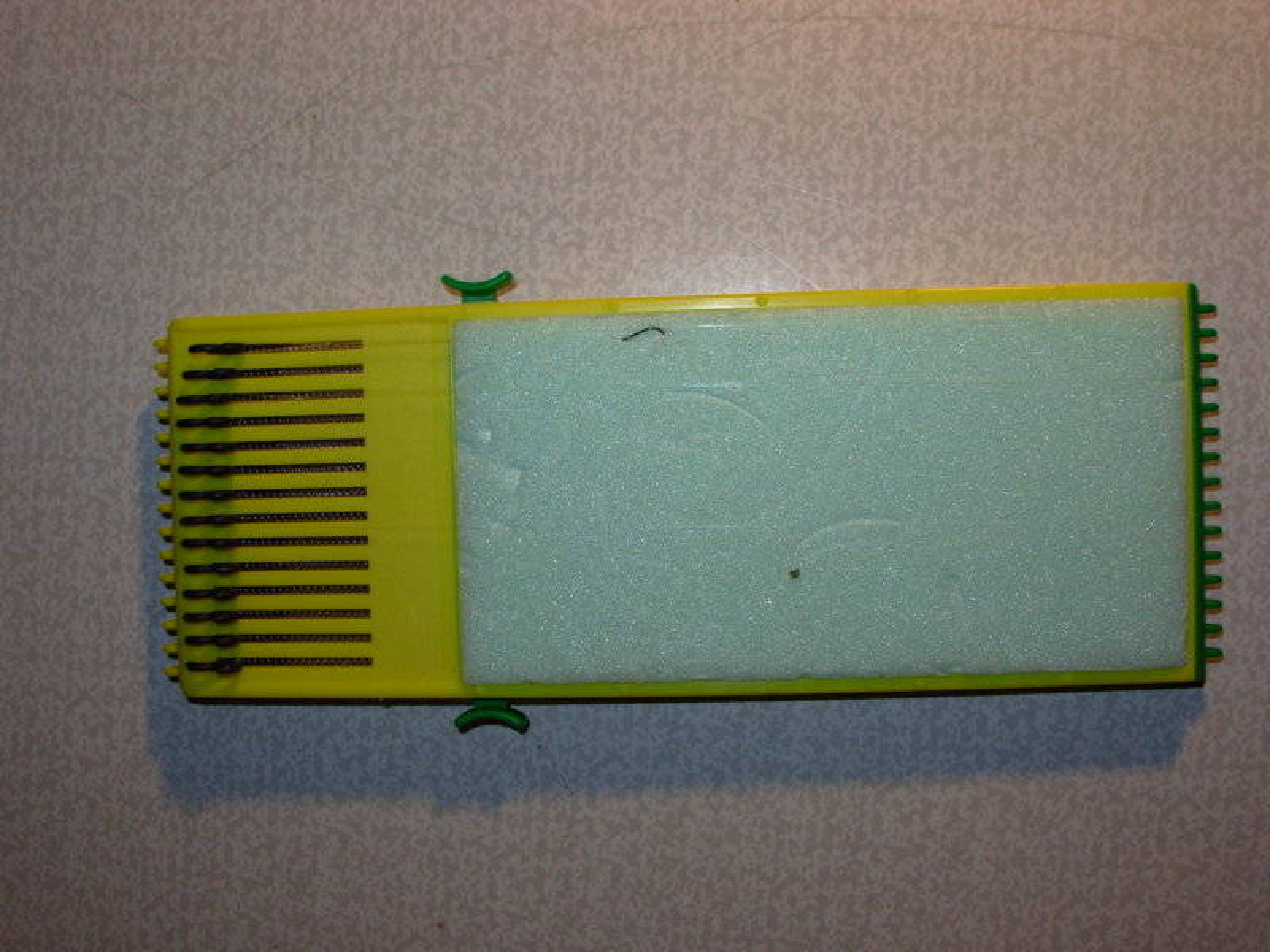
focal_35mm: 38
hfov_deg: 49.0
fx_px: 1394
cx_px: 635
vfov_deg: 37.7
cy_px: 476
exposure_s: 1/32
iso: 50
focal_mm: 6.3
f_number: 4.9
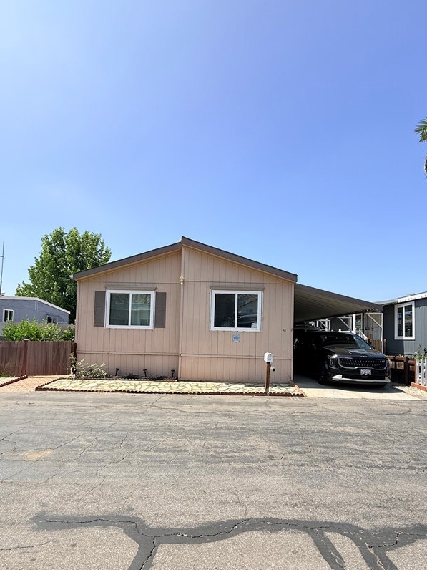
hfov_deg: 71.6
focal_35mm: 18
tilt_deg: +2.7
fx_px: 296
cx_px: 205
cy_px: 327
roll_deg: -0.8
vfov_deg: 87.2
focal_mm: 2.22
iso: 50
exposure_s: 1/942
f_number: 2.2
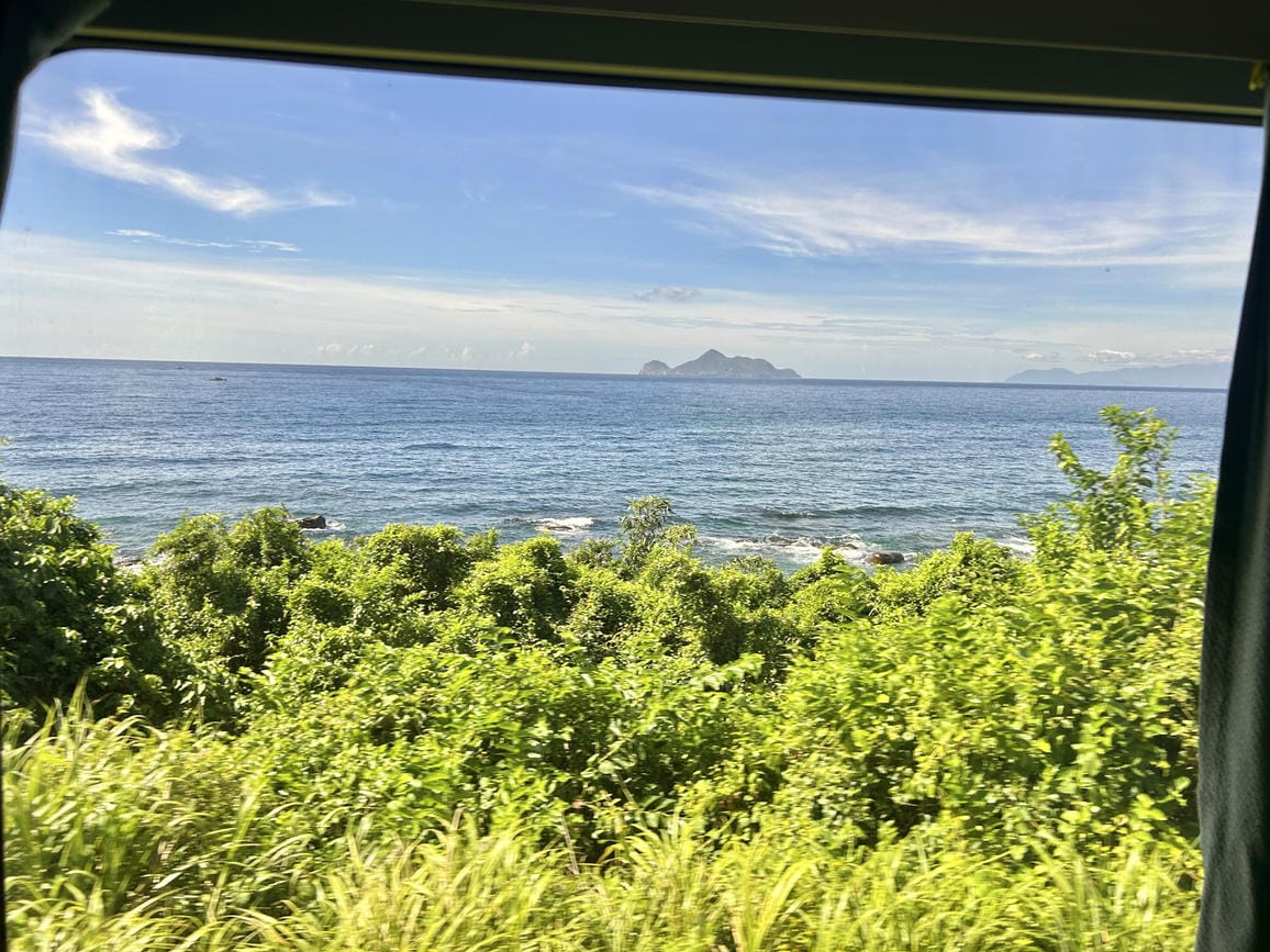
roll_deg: -0.4
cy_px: 469
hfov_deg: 65.3
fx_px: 991
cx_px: 640
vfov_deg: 51.4
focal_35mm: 27
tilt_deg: -3.2
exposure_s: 1/866
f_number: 1.5
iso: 50
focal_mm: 5.7
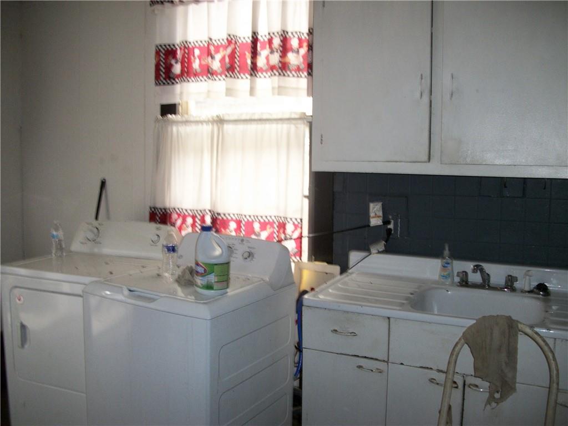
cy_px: 213
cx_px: 284
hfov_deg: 56.8
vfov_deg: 44.2
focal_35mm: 32
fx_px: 525
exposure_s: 1/50
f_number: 2.9
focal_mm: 5.7
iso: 160
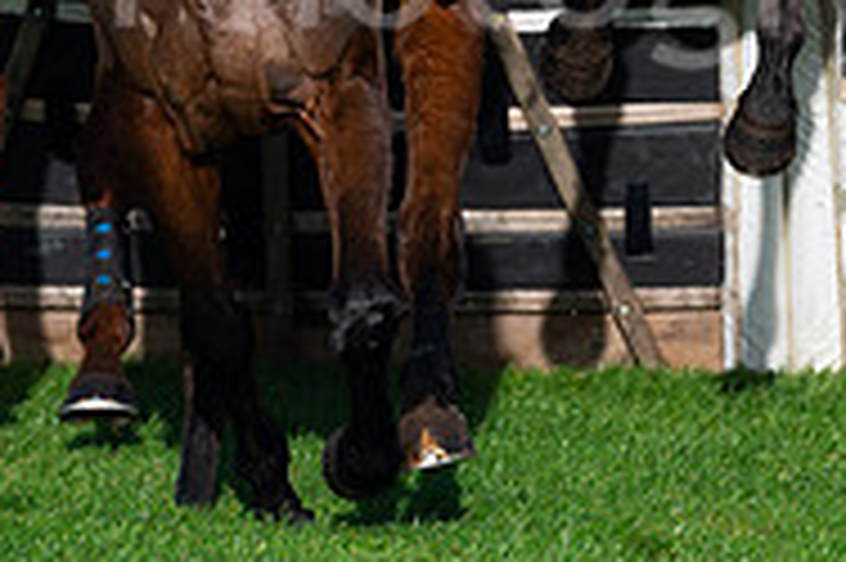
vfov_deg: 2.0
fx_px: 15778
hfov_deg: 3.1
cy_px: -324
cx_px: 595
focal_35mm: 672
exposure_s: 1/5000
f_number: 3.5
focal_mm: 200
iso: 250
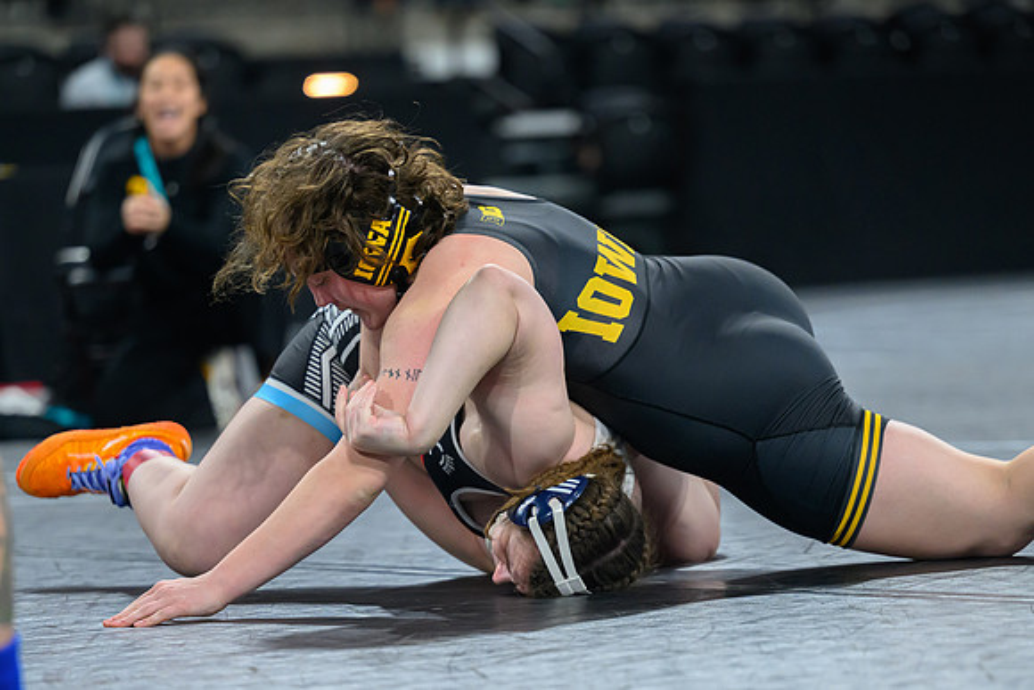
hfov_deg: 10.9
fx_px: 5397
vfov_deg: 7.3
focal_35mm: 188
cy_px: 442
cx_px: 466
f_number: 2.8
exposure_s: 1/800
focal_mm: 140
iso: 3200
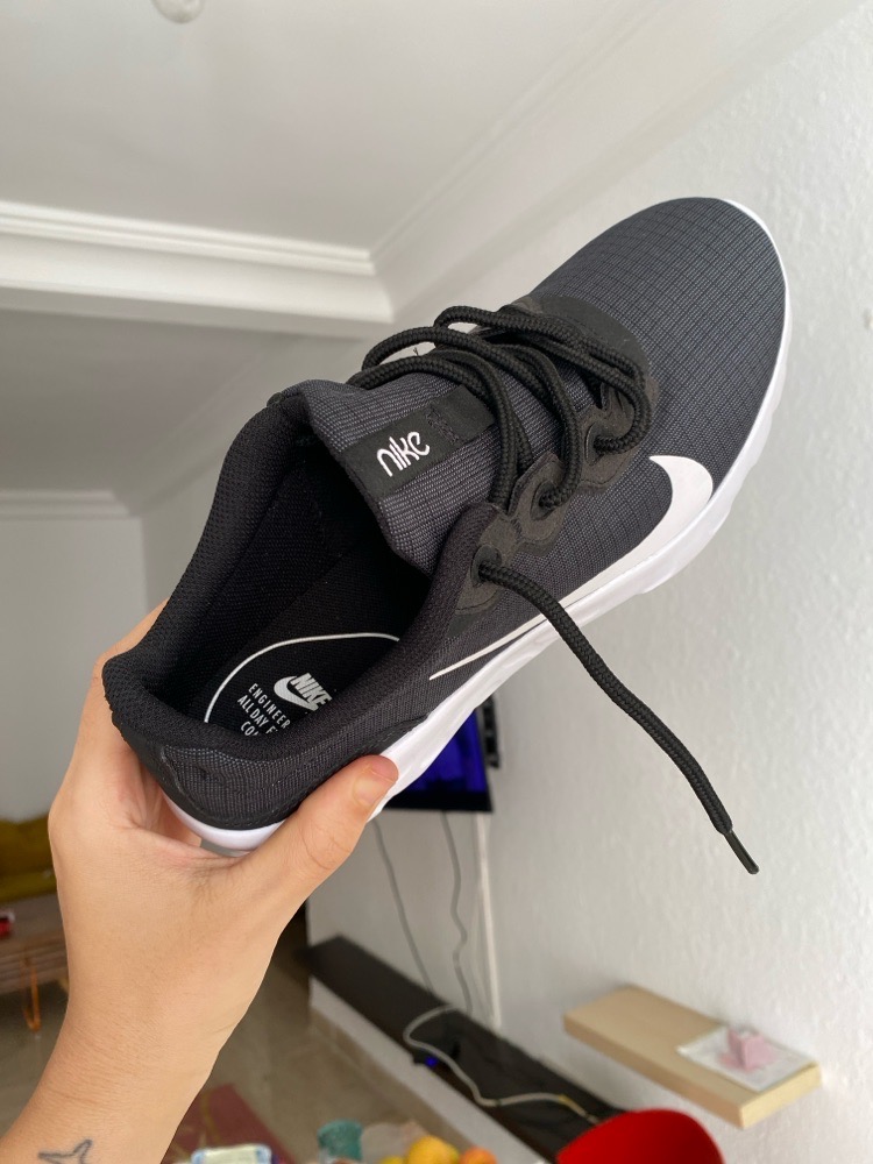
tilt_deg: +4.2
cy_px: 582
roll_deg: +4.5
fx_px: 874
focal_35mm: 26
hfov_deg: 53.1
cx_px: 436
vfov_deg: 67.3
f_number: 1.8
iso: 64
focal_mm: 4.25
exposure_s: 1/122
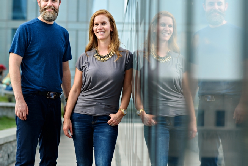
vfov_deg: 11.7
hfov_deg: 17.5
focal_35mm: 117
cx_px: 138
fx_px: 807
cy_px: 62
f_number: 2.8
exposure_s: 1/320
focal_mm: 85
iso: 100
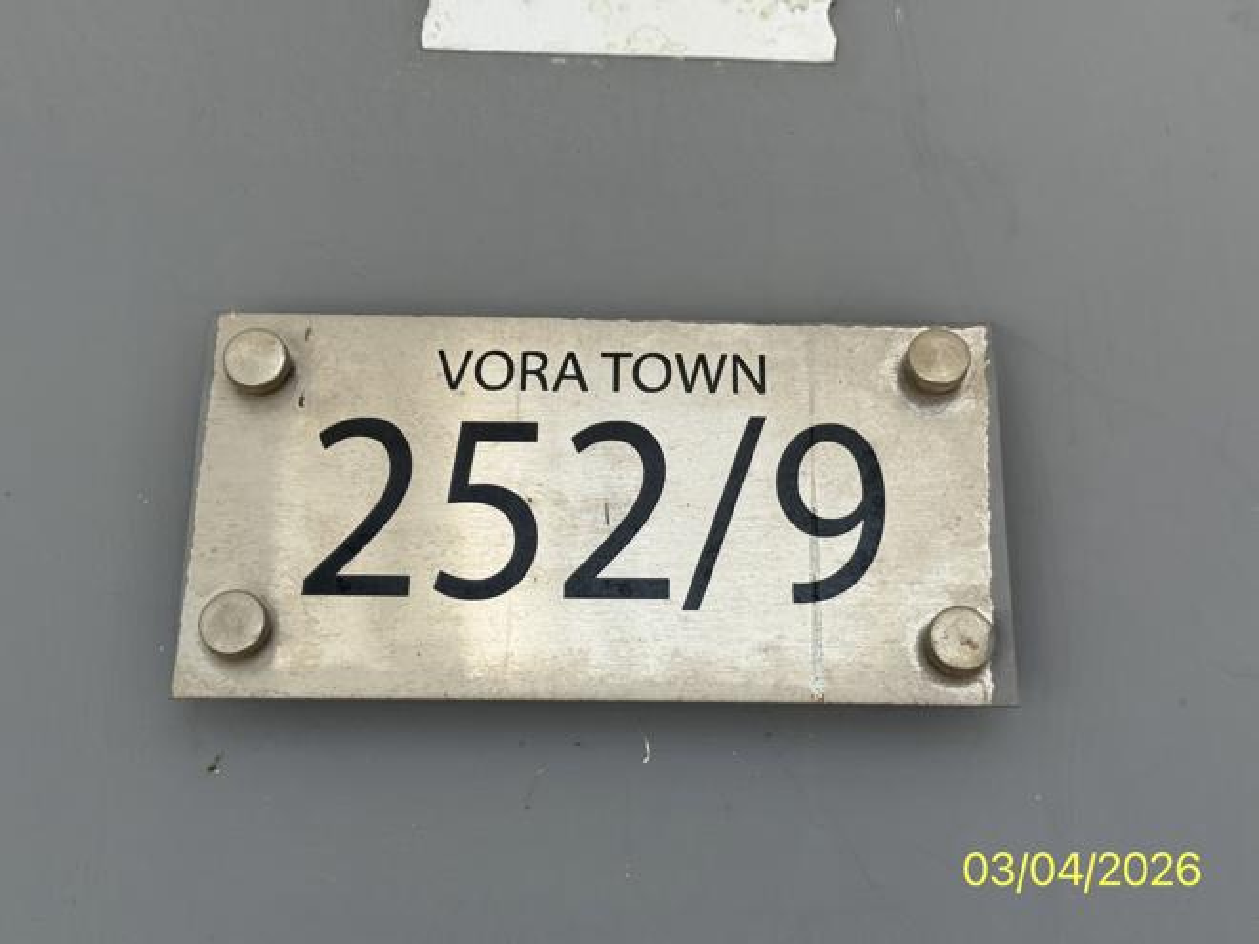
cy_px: 472
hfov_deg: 39.7
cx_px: 630
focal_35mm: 48
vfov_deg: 30.3
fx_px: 1746
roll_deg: -1.4
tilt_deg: +22.7
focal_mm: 6.76
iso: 64
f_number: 1.78
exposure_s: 1/1795
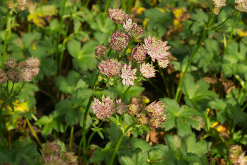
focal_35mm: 82
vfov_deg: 16.6
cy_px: 82
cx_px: 124
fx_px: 566
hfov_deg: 24.6
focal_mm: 55
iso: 800
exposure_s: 1/100
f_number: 13
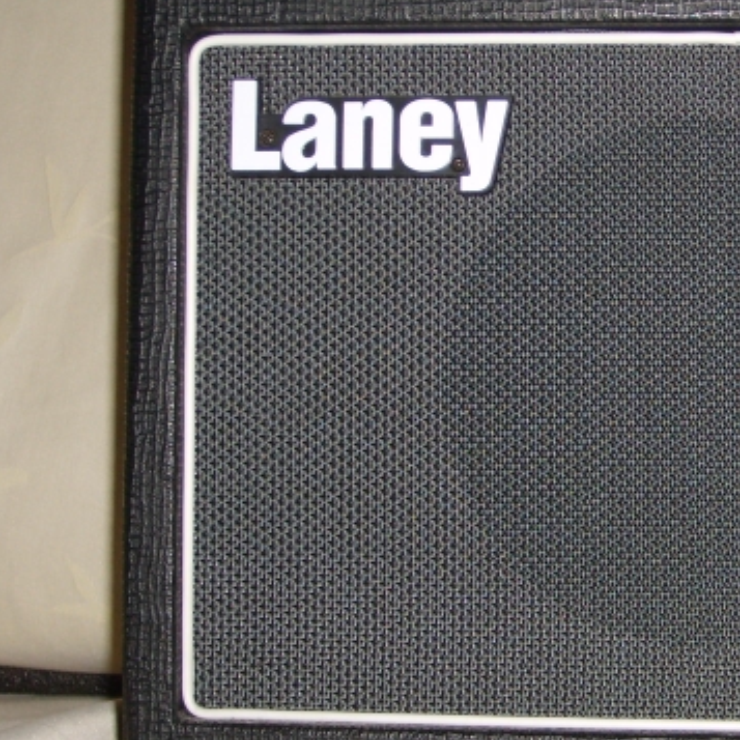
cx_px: 670
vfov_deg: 23.1
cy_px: 346
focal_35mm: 75
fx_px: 1814
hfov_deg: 22.5
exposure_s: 1/45
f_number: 3
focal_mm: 7.2
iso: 100
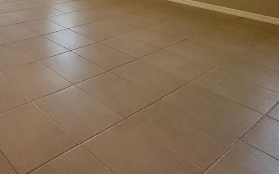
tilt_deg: -0.5
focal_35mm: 36
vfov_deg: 27.3
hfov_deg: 43.4
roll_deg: -0.6
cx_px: -20
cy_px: -71
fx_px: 274
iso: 40
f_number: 2.2
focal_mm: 2.22
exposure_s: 1/130
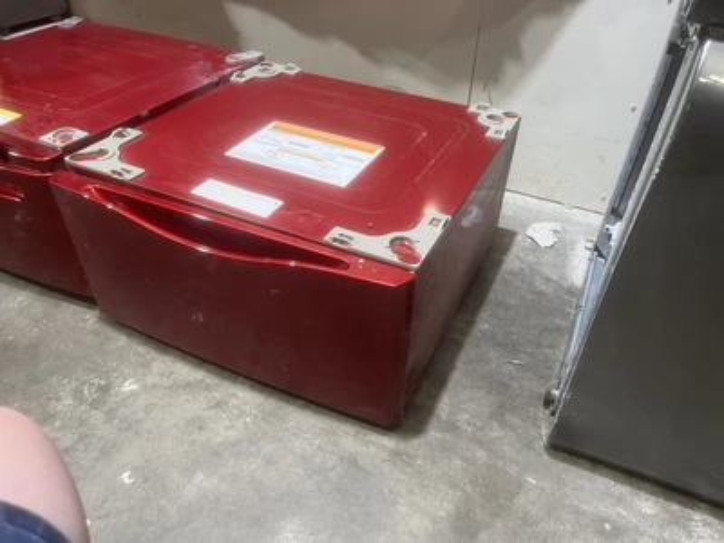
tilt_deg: -36.4
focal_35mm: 26
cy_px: 272
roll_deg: -1.2
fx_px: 544
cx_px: 362
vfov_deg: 53.1
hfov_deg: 67.3
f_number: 1.6
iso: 125
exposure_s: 1/60
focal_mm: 5.1
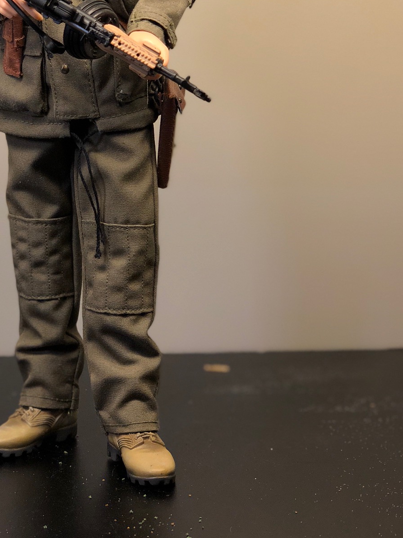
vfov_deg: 22.0
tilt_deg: -5.4
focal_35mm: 88
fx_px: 1366
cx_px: 116
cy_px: 126
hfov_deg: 16.7
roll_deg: +0.4
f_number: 2.4
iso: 32
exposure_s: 1/50
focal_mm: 6
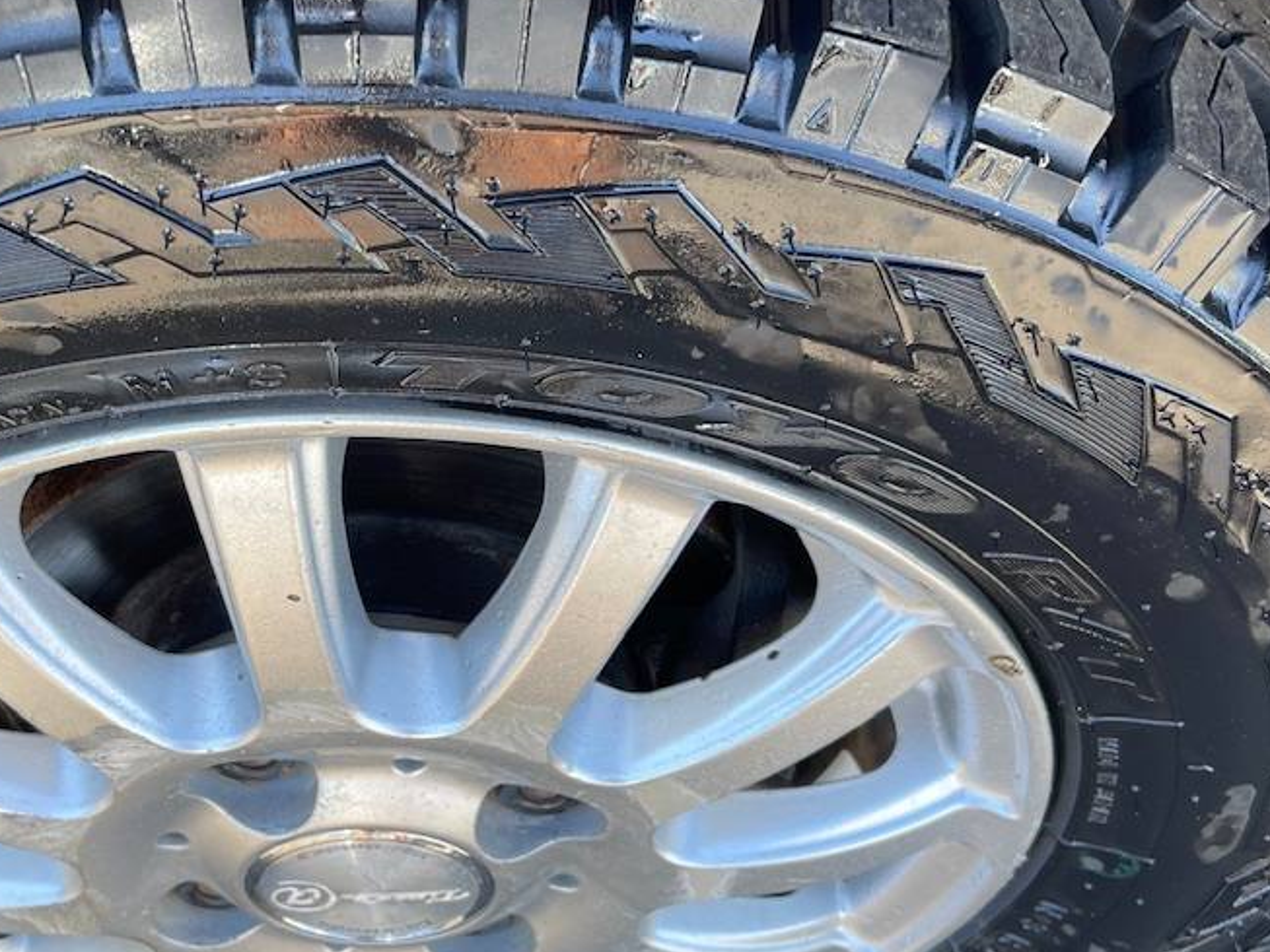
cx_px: 375
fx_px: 1798
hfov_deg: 38.2
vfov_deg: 29.7
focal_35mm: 49
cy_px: 470
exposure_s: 1/121
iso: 32
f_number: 1.6
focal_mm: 5.1
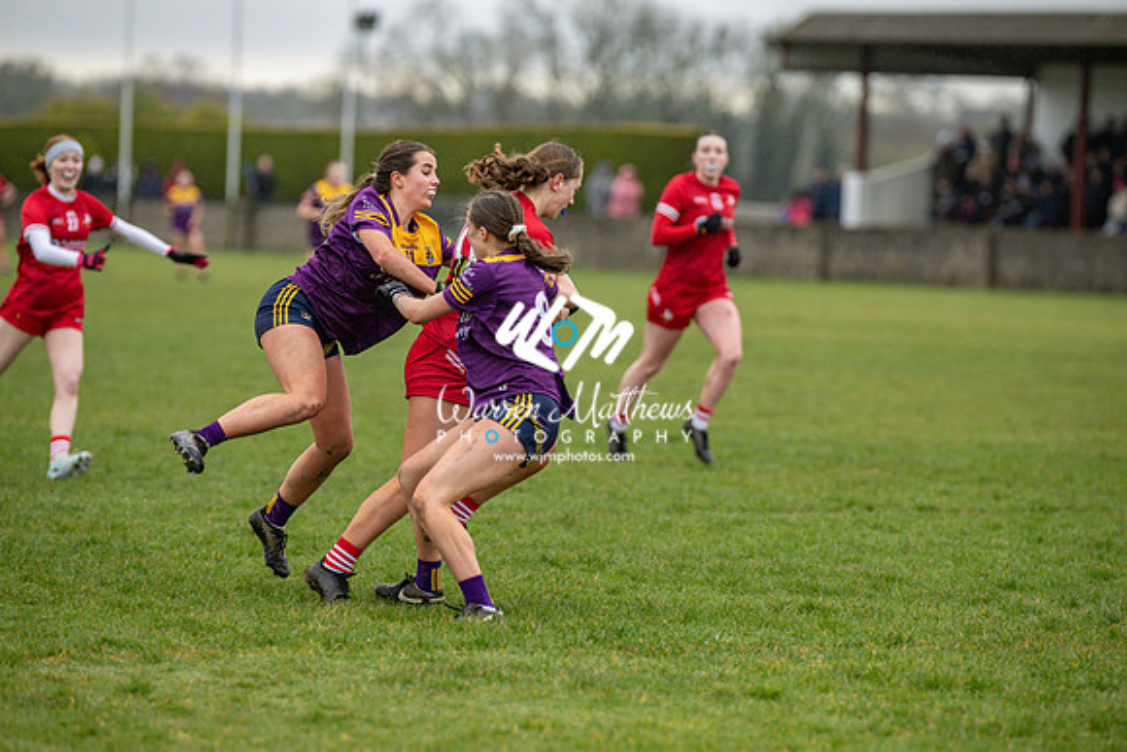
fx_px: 6575
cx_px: 564
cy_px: 376
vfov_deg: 6.5
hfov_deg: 9.8
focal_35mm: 210
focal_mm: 210
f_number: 2.8
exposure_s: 1/640
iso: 720
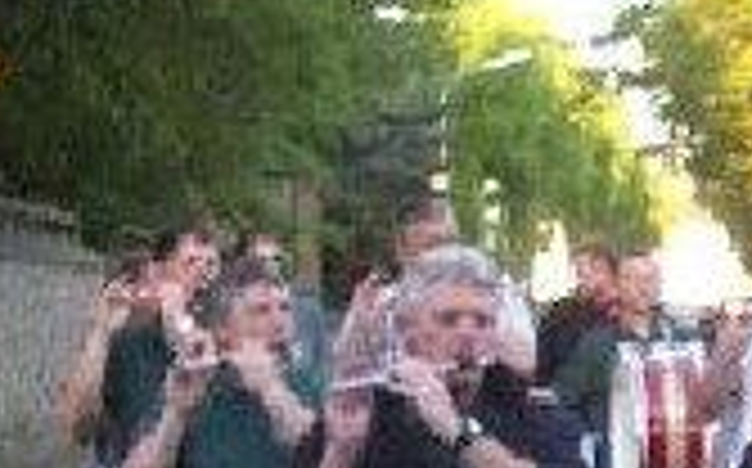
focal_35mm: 176
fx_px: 3603
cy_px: 778
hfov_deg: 11.3
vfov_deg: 7.3
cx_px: 1227
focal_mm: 5.8
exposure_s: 1/80
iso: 100
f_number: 2.6
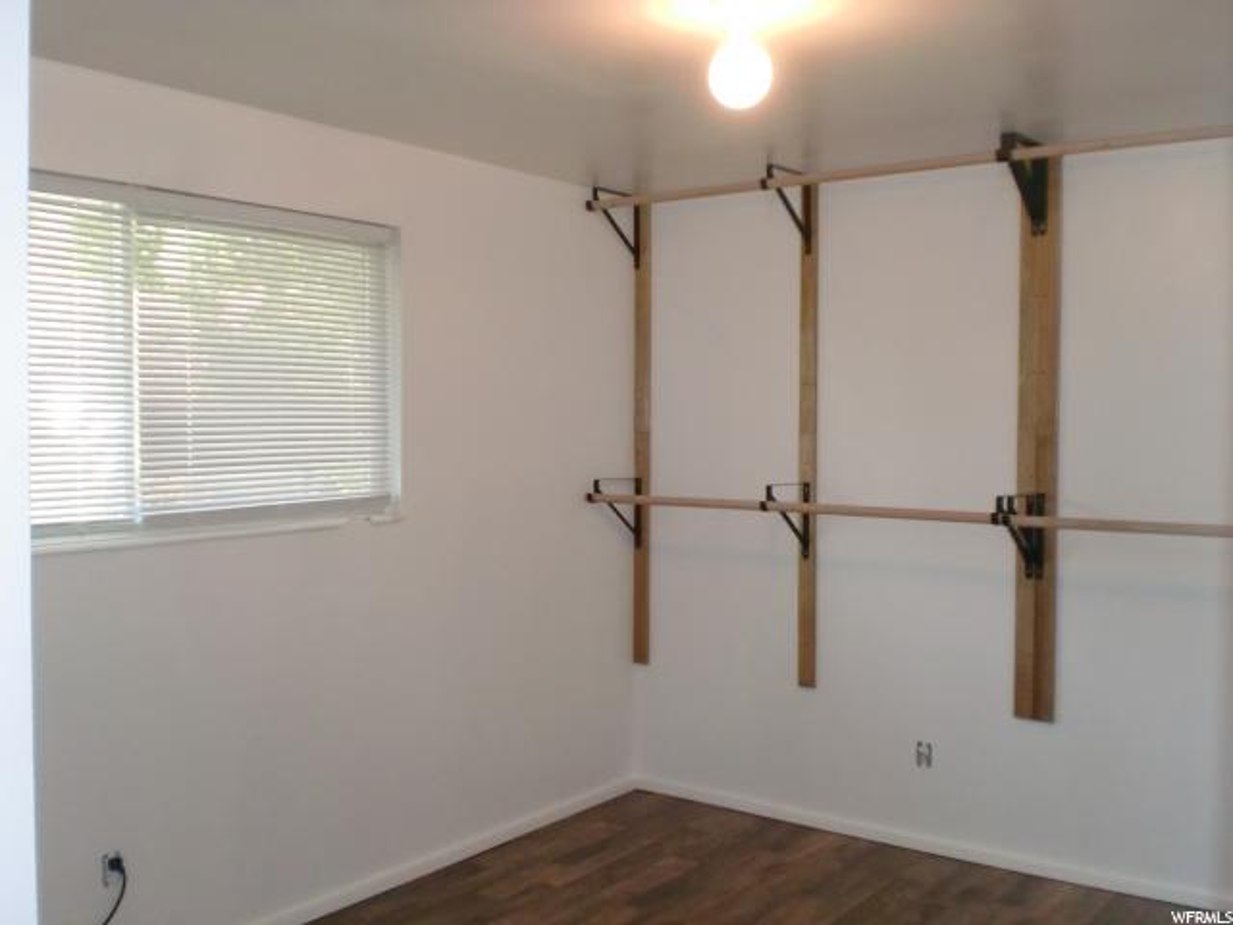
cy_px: 462
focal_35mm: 35
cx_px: 616
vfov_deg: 40.7
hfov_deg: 52.6
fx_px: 1247
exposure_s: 1/60
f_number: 3.1
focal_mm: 6.3
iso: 400
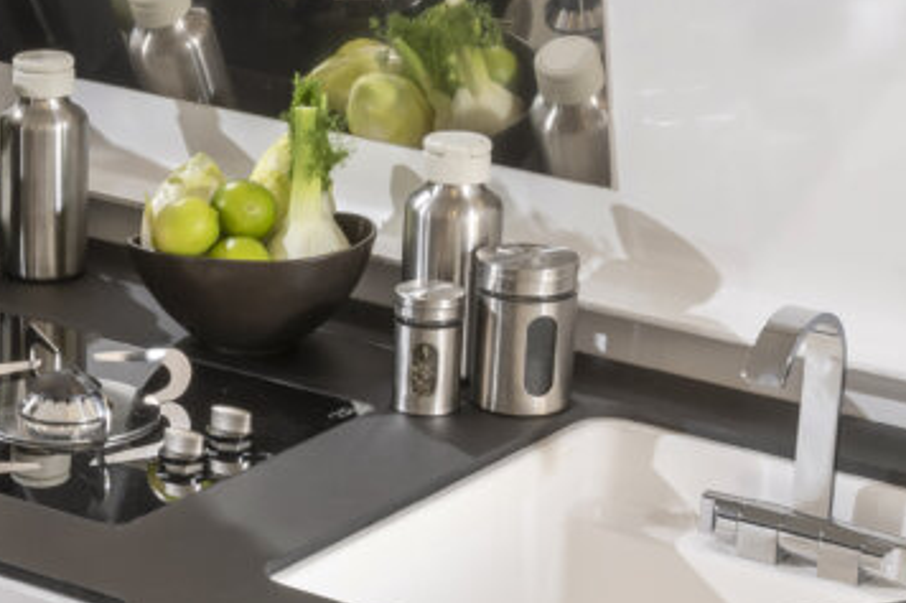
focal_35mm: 134
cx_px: -94
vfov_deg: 10.1
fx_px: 3378
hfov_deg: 14.9
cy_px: 567
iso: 200
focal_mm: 29.5
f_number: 13
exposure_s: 1/2
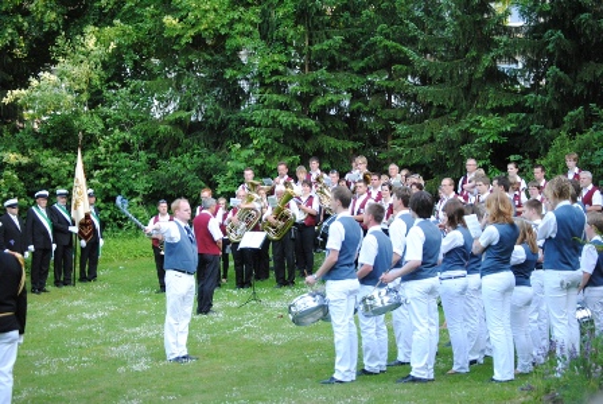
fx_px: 1384
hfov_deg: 24.6
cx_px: 302
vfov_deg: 16.6
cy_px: 202
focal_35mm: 82
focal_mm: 55
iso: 800
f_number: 4
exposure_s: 1/320
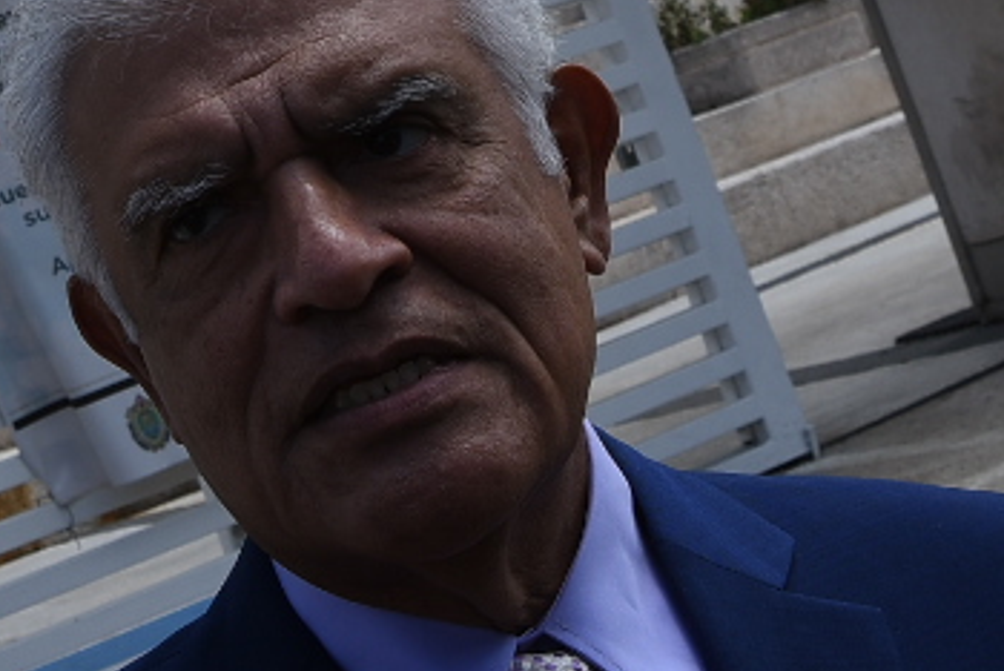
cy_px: -361
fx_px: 3098
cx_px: 356
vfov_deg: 11.8
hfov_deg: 18.4
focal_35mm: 111
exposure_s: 1/250
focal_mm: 24
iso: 100
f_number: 10
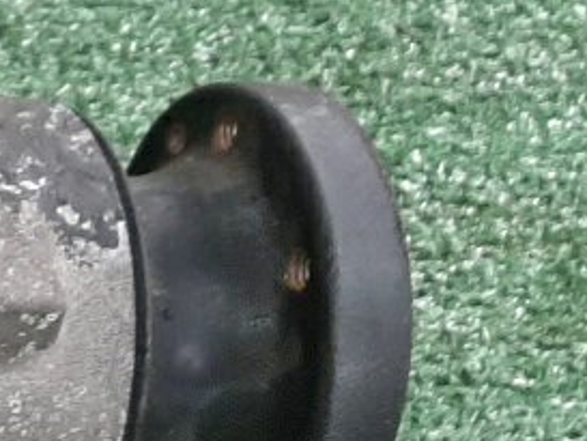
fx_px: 2324
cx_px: -828
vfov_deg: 10.7
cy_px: 473
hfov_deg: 11.7
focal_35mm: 137
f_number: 1.7
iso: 114
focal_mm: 3.93
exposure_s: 1/50
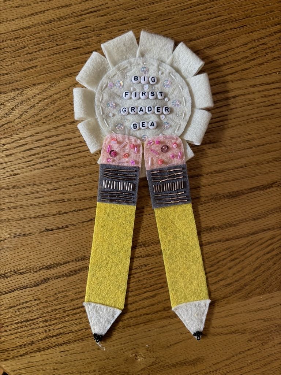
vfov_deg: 71.6
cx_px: 140
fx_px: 260
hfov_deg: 56.8
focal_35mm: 24
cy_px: 188
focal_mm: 6.76
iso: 800
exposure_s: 1/30
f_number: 1.78
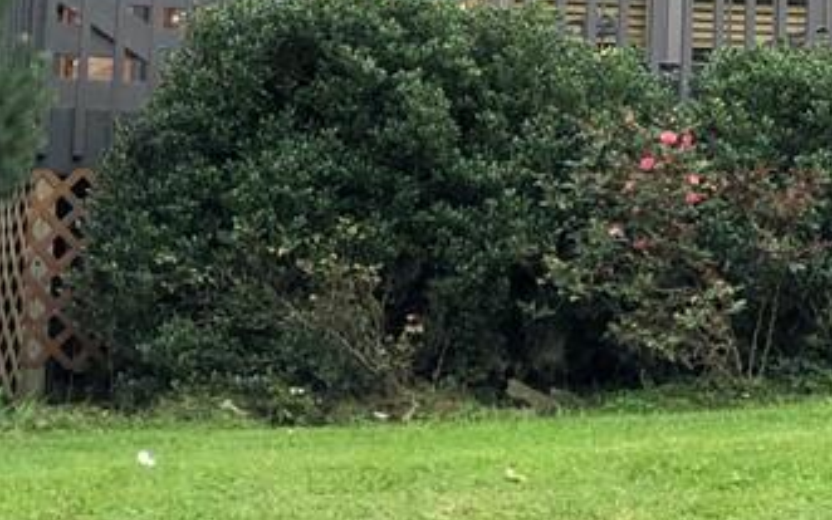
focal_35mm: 187
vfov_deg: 6.9
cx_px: 877
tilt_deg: +11.4
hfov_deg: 11.1
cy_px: -354
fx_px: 4241
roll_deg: -1.1
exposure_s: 1/410
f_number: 2.8
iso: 20
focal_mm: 6.6
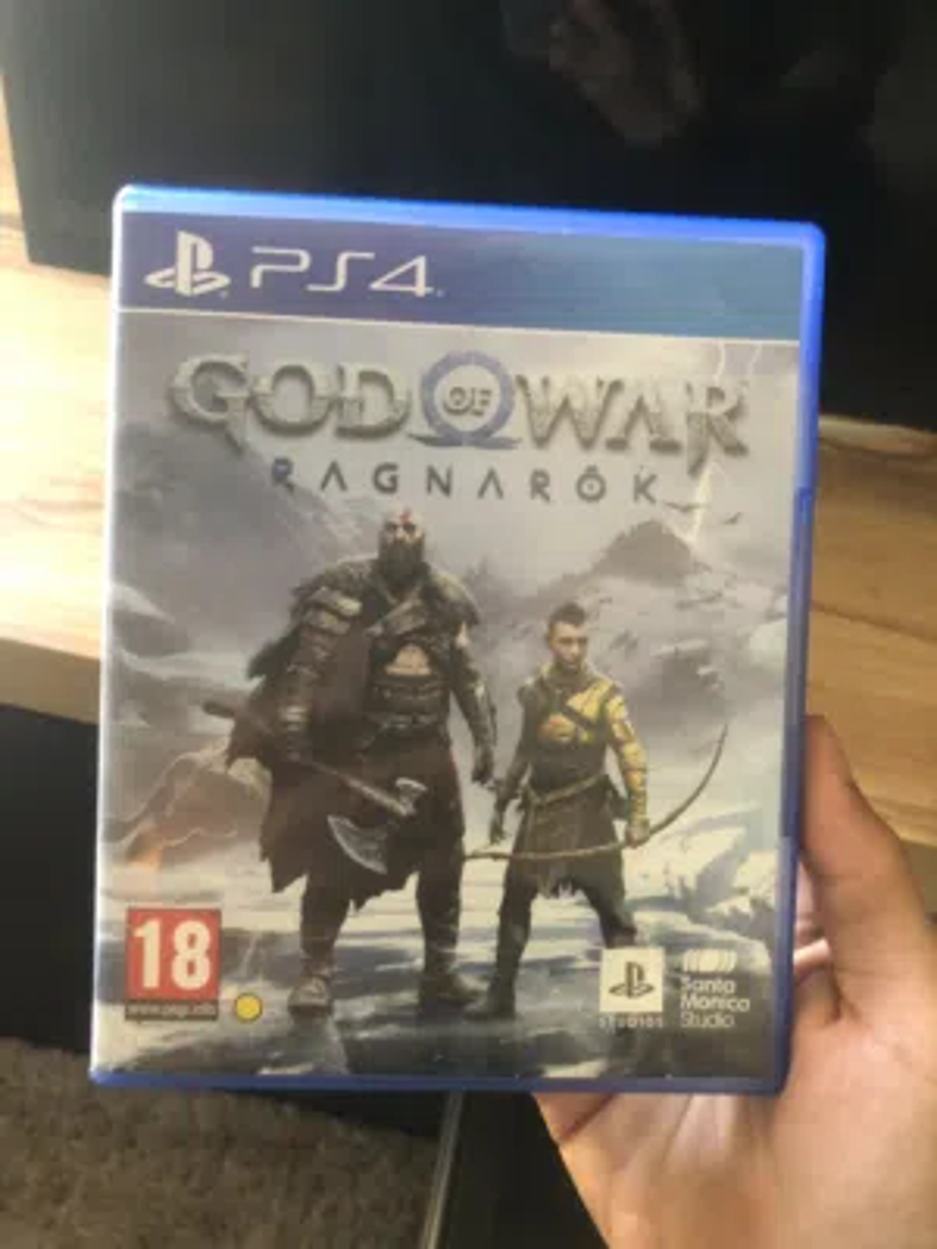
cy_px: 624
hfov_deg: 49.7
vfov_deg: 63.4
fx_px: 1011
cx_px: 468
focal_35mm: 28
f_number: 1.8
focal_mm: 3.99
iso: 80
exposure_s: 1/7
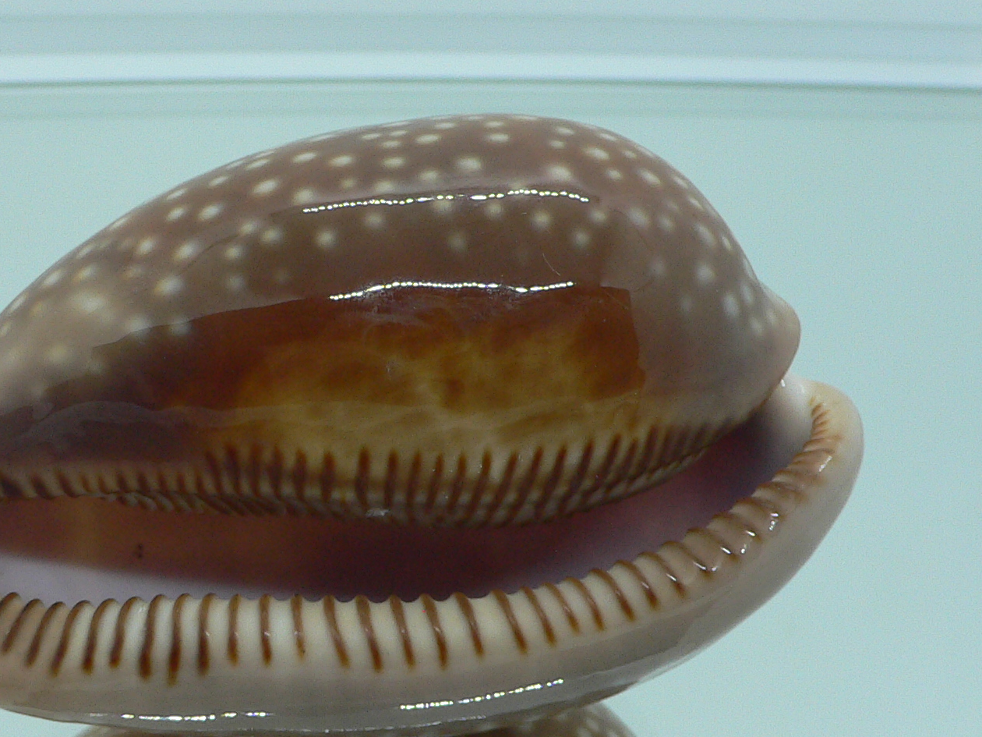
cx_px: 336
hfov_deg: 34.1
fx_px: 1589
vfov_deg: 26.0
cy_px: 495
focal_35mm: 56
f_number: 2.8
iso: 150
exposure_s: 1/60
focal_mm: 4.6
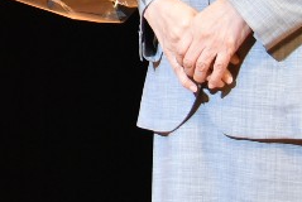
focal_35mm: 301
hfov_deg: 6.7
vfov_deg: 4.5
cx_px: -136
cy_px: -157
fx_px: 2528
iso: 1600
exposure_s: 1/125
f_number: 5.6
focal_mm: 48
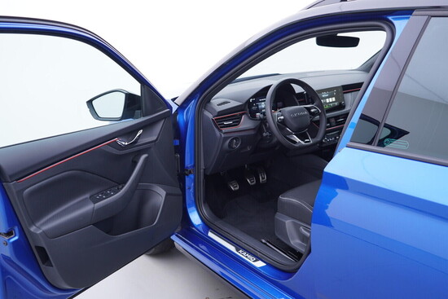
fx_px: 448
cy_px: 150
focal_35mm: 36
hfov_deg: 53.1
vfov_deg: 36.9
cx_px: 224
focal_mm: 24
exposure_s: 1/40
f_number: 2.8
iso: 125
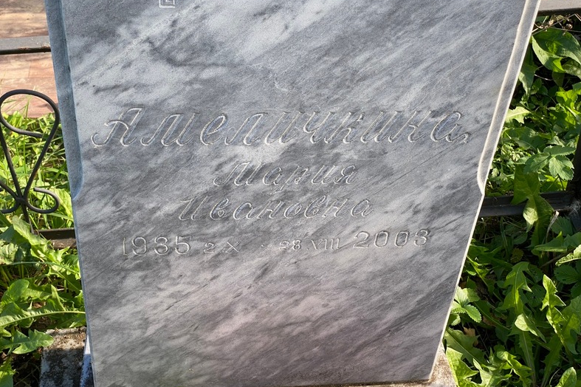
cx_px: 289
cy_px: 210
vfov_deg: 24.6
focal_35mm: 55
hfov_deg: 36.3
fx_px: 887
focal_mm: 6
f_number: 2
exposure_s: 1/229
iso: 20
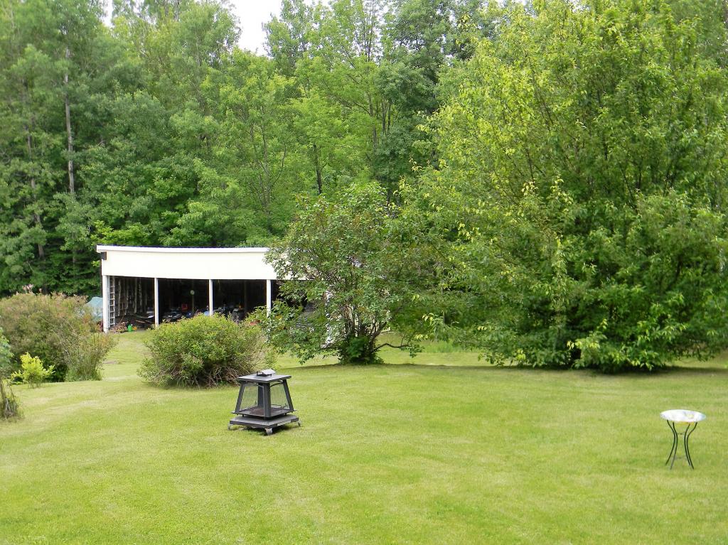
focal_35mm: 47
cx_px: 364
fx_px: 988
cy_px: 272
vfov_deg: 30.9
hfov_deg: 40.5
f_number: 3.9
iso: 80
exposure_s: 1/193
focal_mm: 8.6
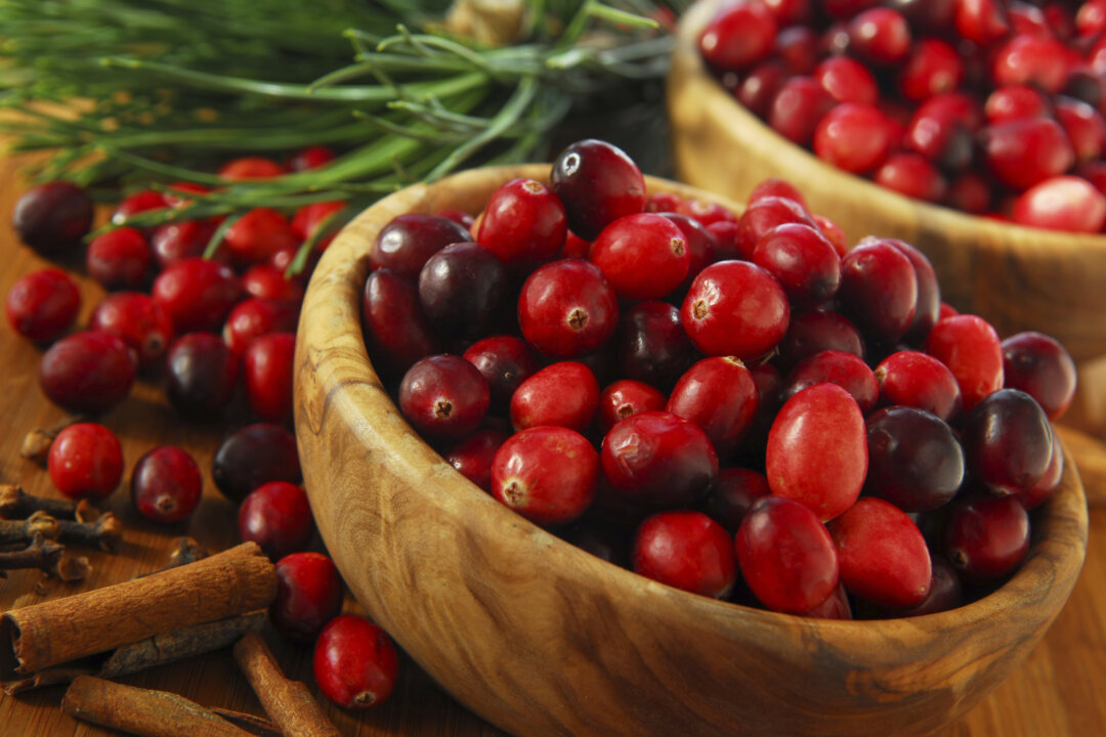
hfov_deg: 29.9
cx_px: 553
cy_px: 368
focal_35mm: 68
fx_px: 2074
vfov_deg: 20.2
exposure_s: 1/30
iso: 125
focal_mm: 45
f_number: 7.1
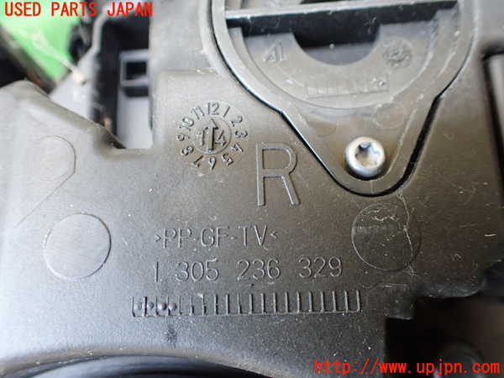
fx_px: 437
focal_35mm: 30
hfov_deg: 60.0
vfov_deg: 46.8
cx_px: 252
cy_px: 189
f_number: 2.3
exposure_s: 1/100
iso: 800
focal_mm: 5.4
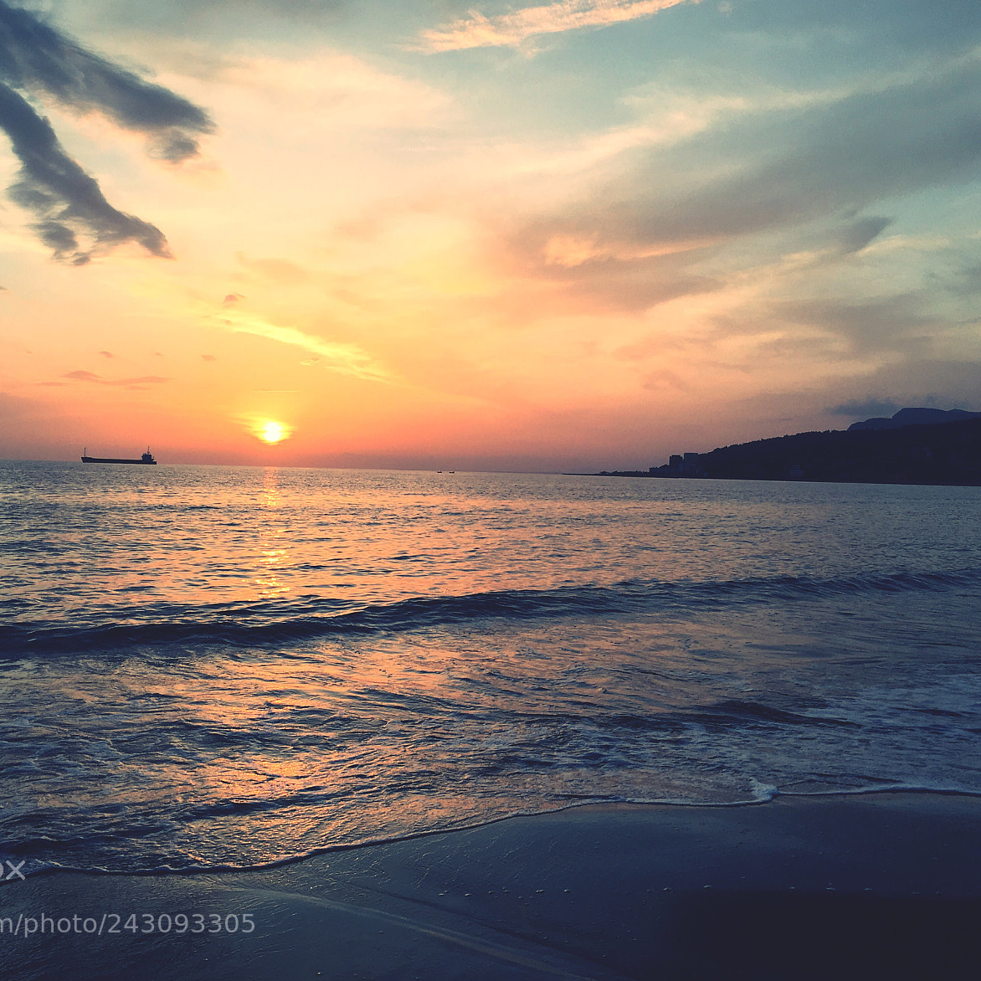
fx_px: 1122
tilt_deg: -0.7
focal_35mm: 35
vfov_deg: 47.2
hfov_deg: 47.2
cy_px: 487
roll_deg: -1.1
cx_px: 487
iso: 25
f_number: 2.2
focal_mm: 4.15
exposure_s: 1/513
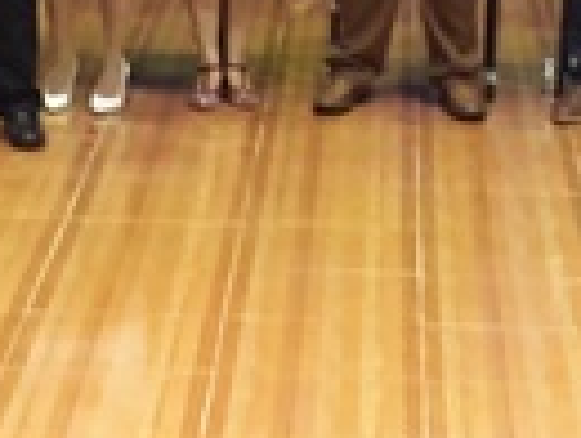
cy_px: -228
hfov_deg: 21.0
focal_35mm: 93
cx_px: 326
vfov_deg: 14.8
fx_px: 1564
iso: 200
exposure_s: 1/15
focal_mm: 3.6
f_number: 1.9
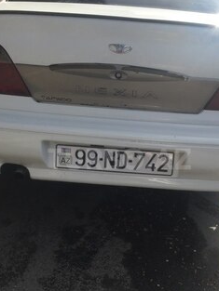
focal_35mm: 46
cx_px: 119
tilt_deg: -24.1
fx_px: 388
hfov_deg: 31.5
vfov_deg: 41.2
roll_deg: -4.2
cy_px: 159
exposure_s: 1/898
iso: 32
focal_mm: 4.15
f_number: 2.2
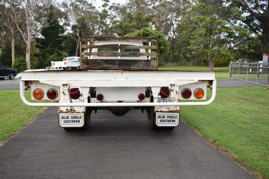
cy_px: 90
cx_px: 134
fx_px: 258
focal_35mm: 34
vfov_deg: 38.4
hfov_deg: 55.1
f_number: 5.6
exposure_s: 1/250
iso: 360
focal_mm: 23
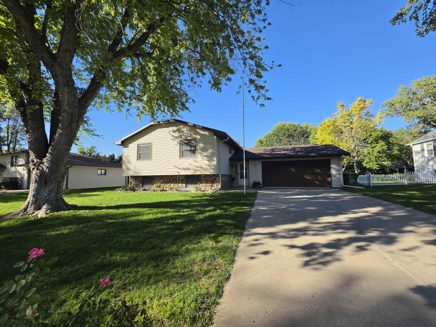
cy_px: 164
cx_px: 218
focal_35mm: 13
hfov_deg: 106.2
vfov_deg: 89.9
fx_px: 164
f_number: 1.9
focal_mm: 2.2
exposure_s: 1/909
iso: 32
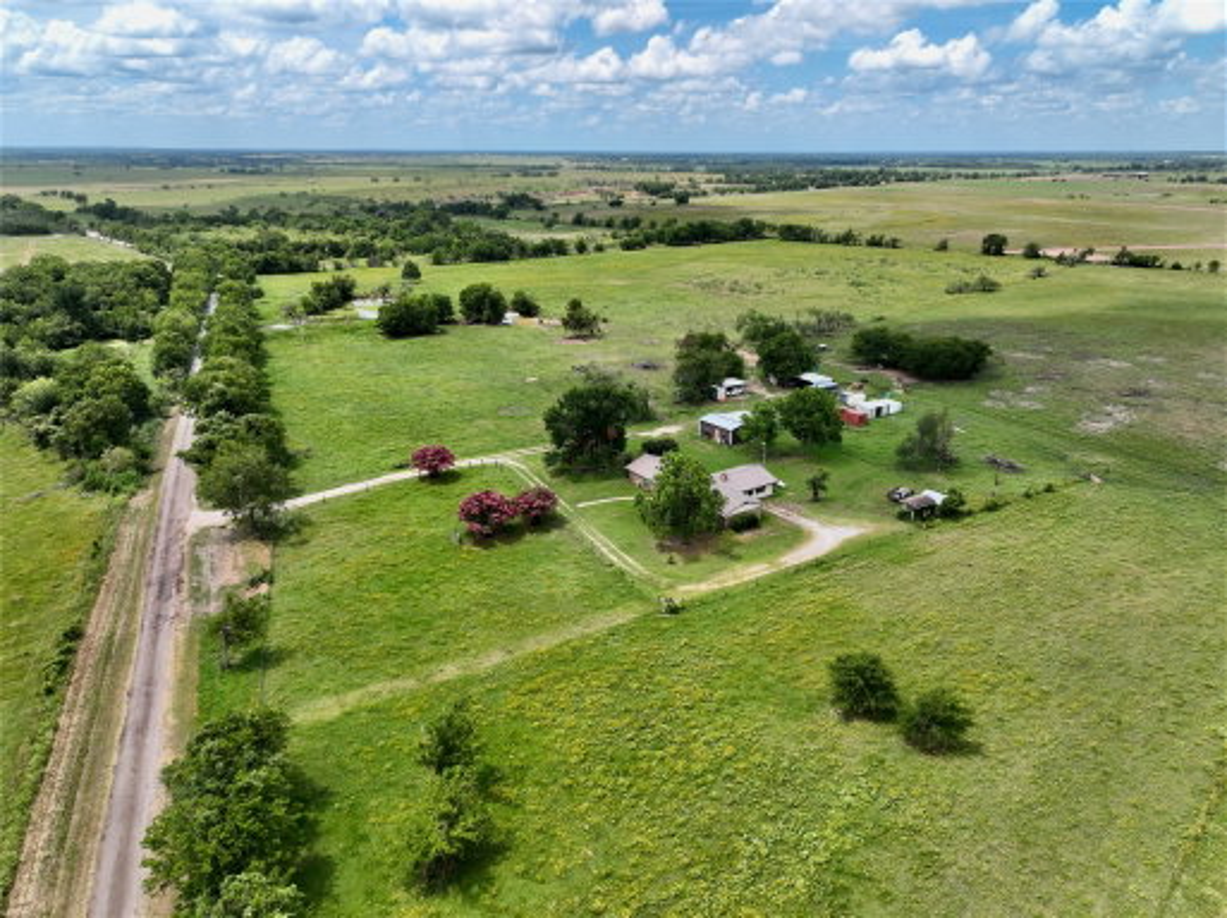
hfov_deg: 71.6
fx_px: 850
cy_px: 459
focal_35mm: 24
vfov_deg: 56.8
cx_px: 614
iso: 100
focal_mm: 12.29
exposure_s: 1/2000
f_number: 3.2
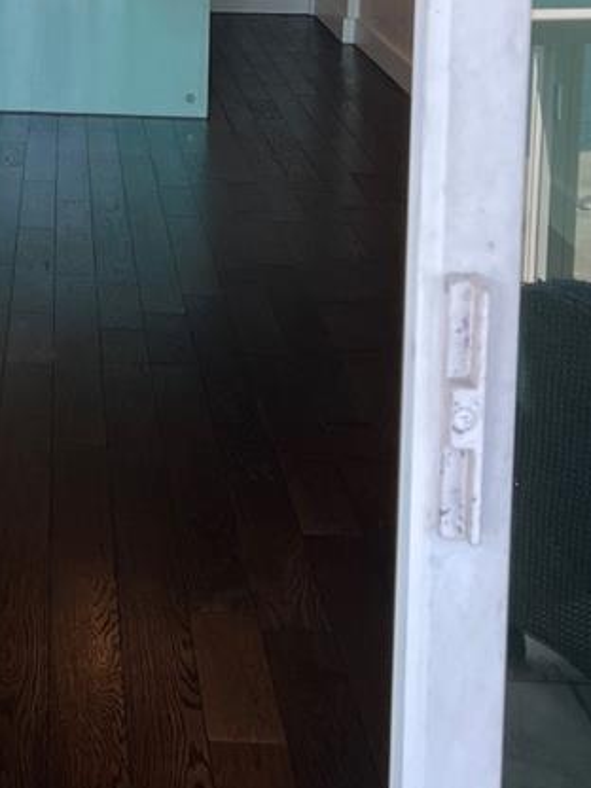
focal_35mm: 75
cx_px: -72
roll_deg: -0.6
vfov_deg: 24.4
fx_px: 1707
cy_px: -63
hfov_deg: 18.8
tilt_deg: -4.9
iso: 50
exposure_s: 1/300
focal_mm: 5.7
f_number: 1.5
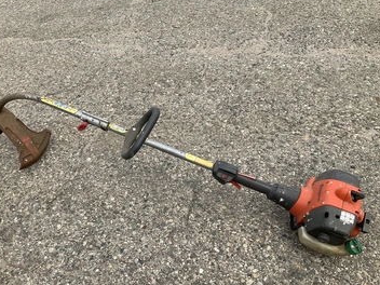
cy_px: 146
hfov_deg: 55.2
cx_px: 168
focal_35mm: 33
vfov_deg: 42.9
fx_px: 362
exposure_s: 1/1786
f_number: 1.8
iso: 25
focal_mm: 3
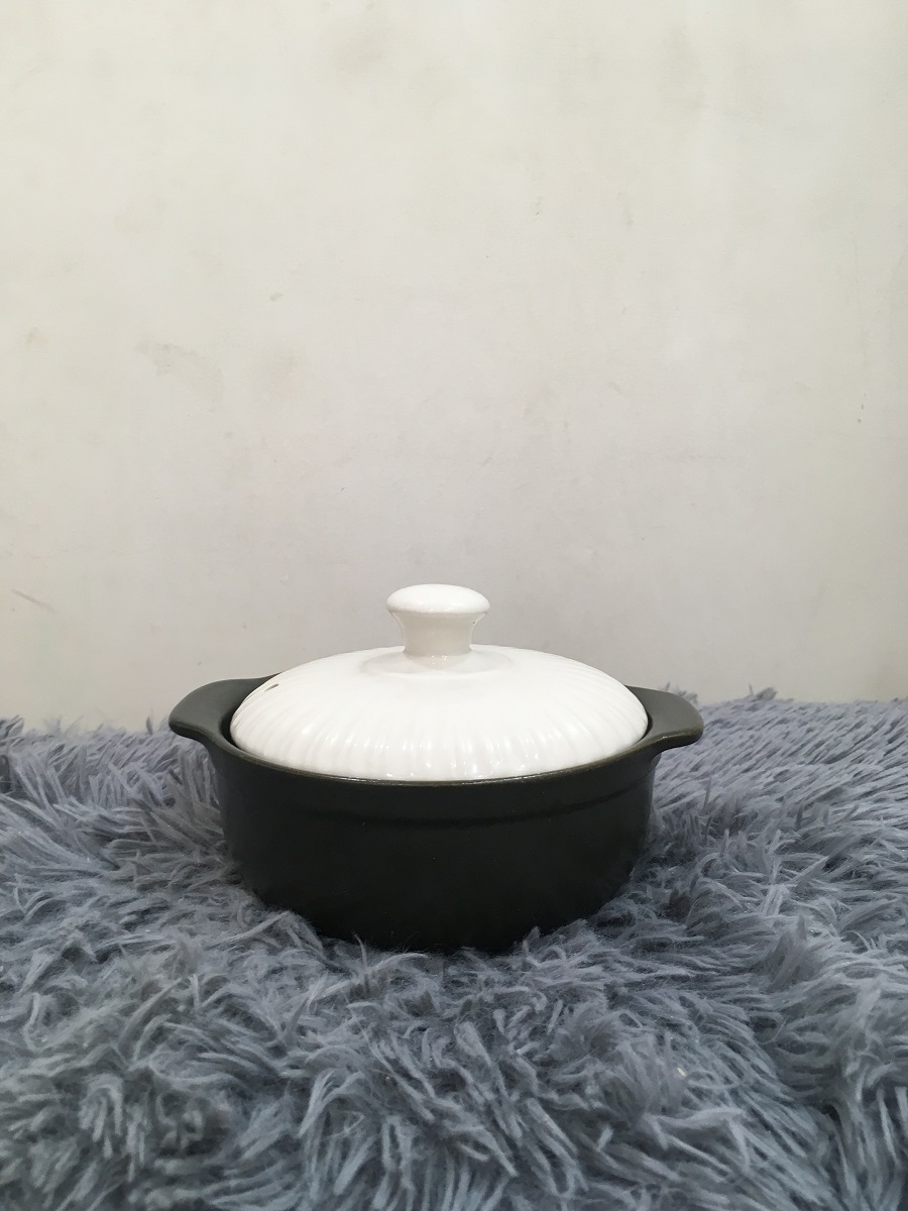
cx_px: 454
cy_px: 606
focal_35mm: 29
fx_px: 1014
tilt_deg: -10.0
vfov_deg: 61.7
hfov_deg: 48.2
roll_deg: -1.6
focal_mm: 4.15
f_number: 2.2
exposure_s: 1/33
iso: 80
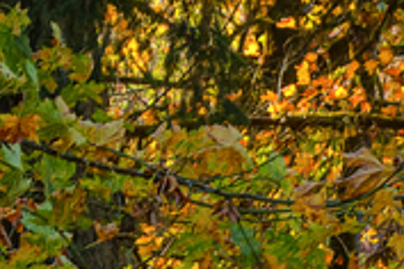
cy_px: 563
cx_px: -265
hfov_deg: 2.6
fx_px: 8910
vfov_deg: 1.7
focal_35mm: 794
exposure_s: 1/60
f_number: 10
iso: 50
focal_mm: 112
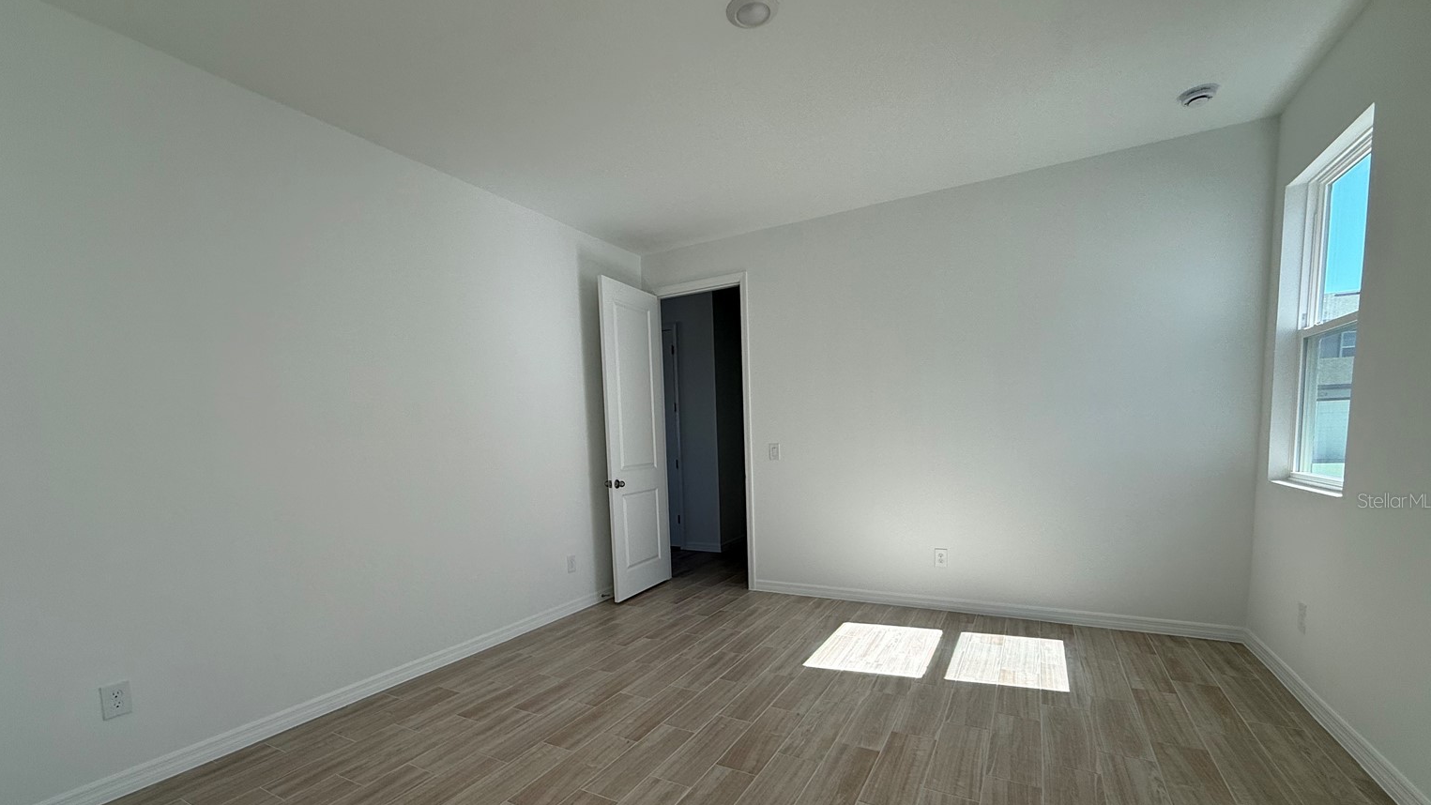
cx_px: 695
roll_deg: +2.0
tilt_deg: -4.0
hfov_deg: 99.3
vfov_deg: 66.2
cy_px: 500
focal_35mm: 16
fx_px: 607
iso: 64
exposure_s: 1/329
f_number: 2.2
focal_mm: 2.22
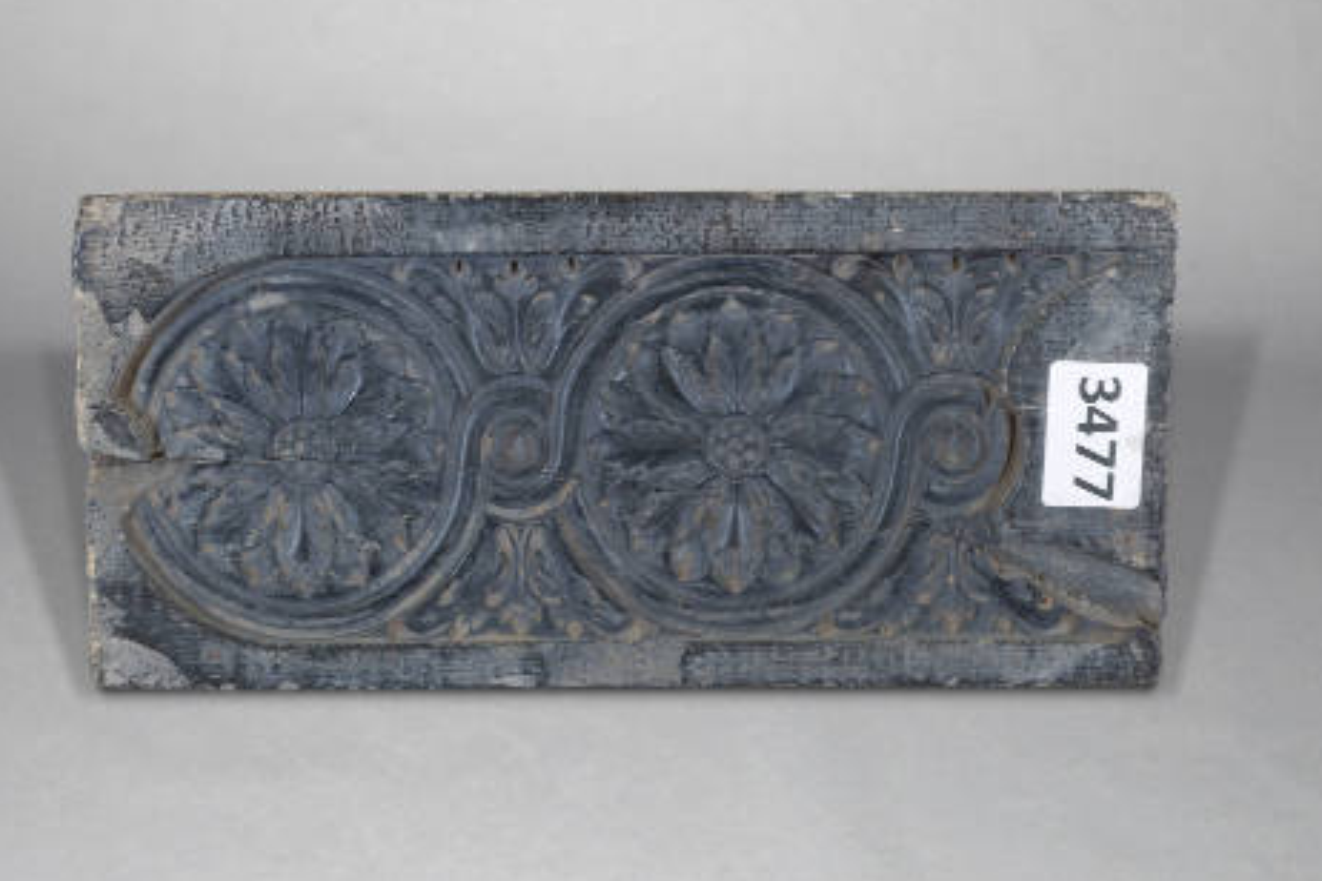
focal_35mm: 65
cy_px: 412
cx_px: 638
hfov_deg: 31.0
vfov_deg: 20.9
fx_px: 2387
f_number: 11
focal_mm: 60
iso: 100
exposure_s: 1/4
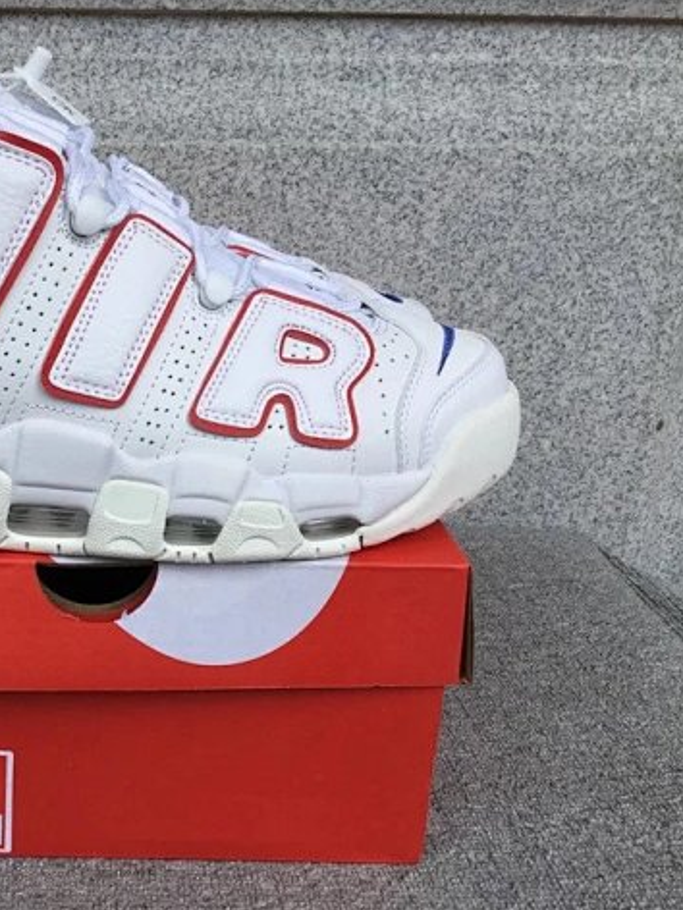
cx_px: 104
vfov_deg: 44.8
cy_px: 449
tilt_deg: -18.3
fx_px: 1105
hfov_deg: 33.0
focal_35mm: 42
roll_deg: -0.3
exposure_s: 1/858
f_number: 2.4
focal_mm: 3.3
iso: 25
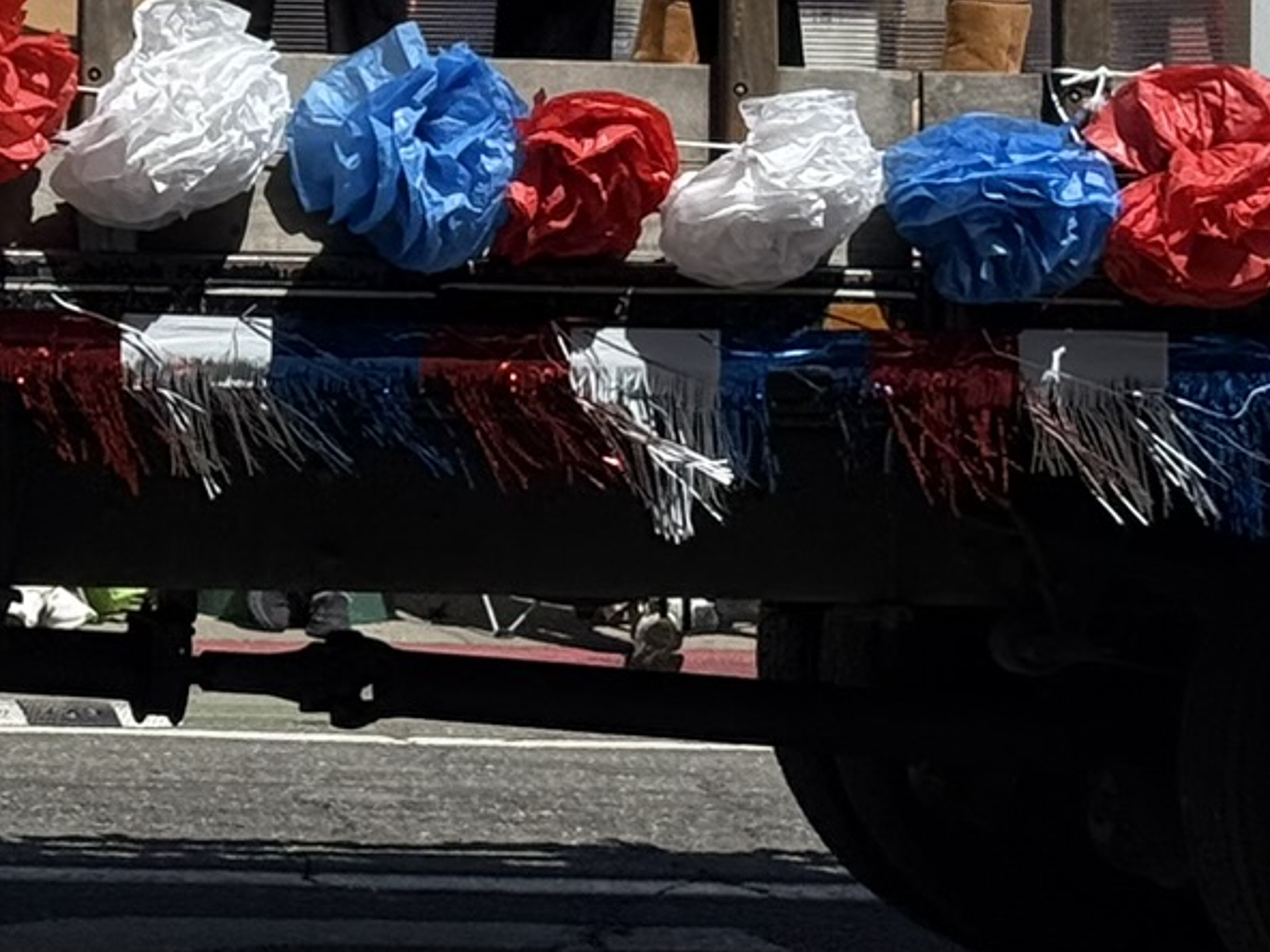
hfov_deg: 11.4
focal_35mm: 166
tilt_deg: +3.4
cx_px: -605
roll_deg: -1.2
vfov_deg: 8.8
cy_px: -345
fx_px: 6090
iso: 80
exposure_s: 1/7143
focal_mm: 6.76
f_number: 1.78
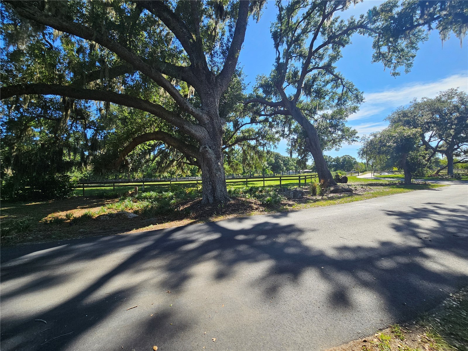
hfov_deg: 106.2
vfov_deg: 89.9
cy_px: 176
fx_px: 176
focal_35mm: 13
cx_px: 234
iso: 50
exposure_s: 1/950
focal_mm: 2.2
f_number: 2.2
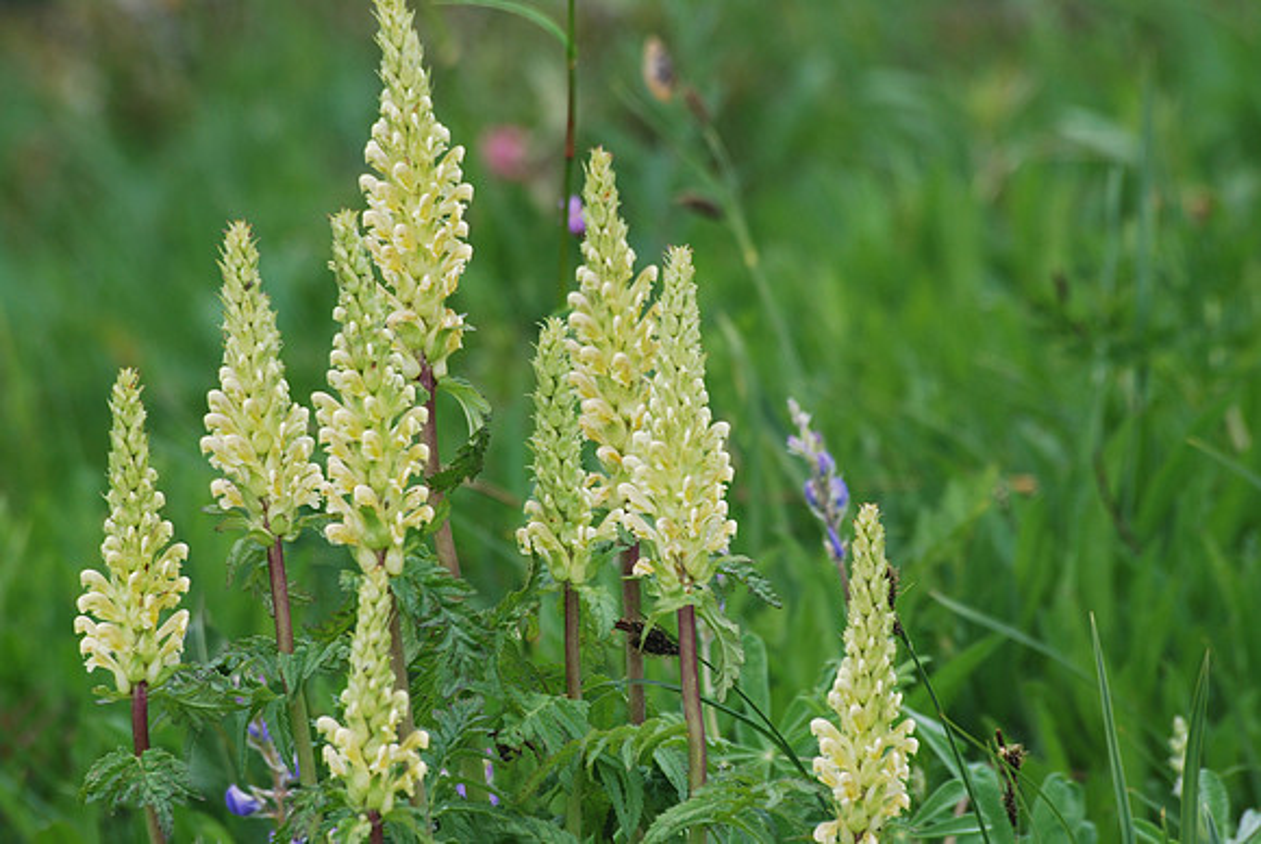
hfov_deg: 4.6
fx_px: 15778
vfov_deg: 3.1
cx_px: 630
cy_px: 422
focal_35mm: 450
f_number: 9
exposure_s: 1/125
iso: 200
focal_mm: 300
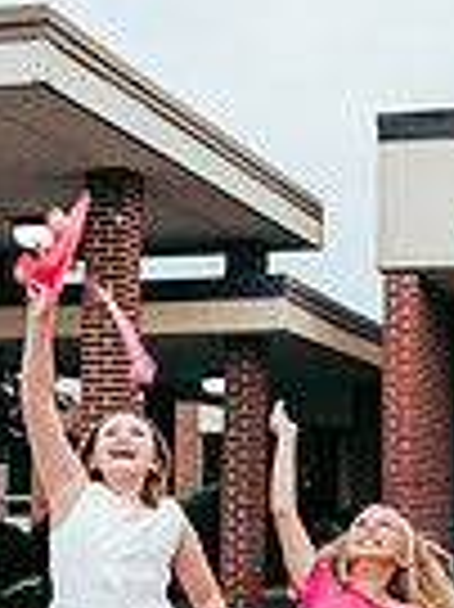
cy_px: 347
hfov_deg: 18.5
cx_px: 476
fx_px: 1349
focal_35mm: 77
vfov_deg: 25.3
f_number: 2.8
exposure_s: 1/400
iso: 250
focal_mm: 24
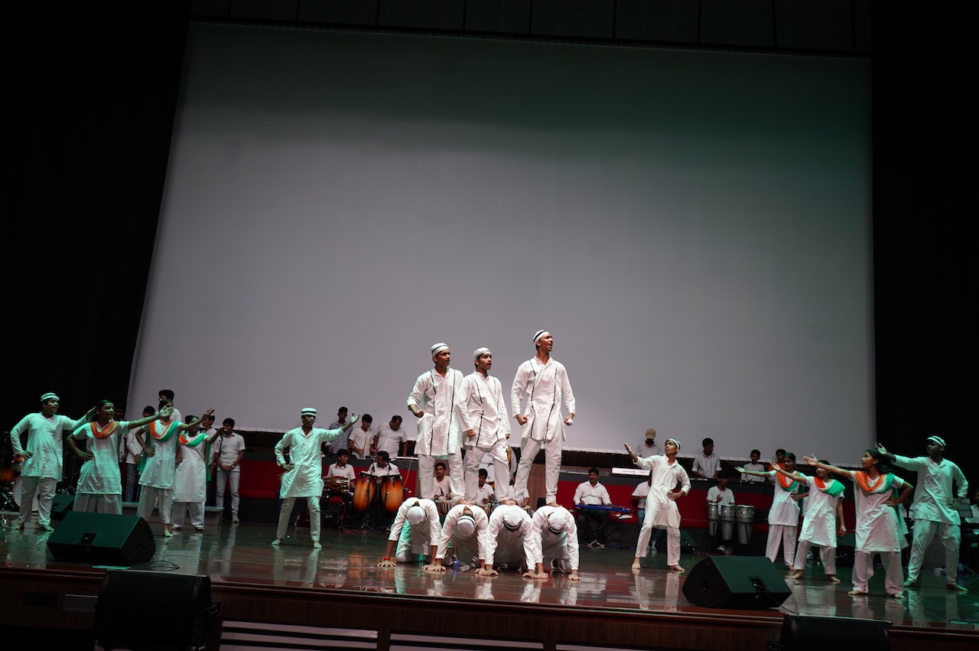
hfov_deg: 53.2
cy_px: 326
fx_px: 978
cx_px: 490
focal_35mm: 36
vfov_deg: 36.8
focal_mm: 36
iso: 1250
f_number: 4
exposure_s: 1/160
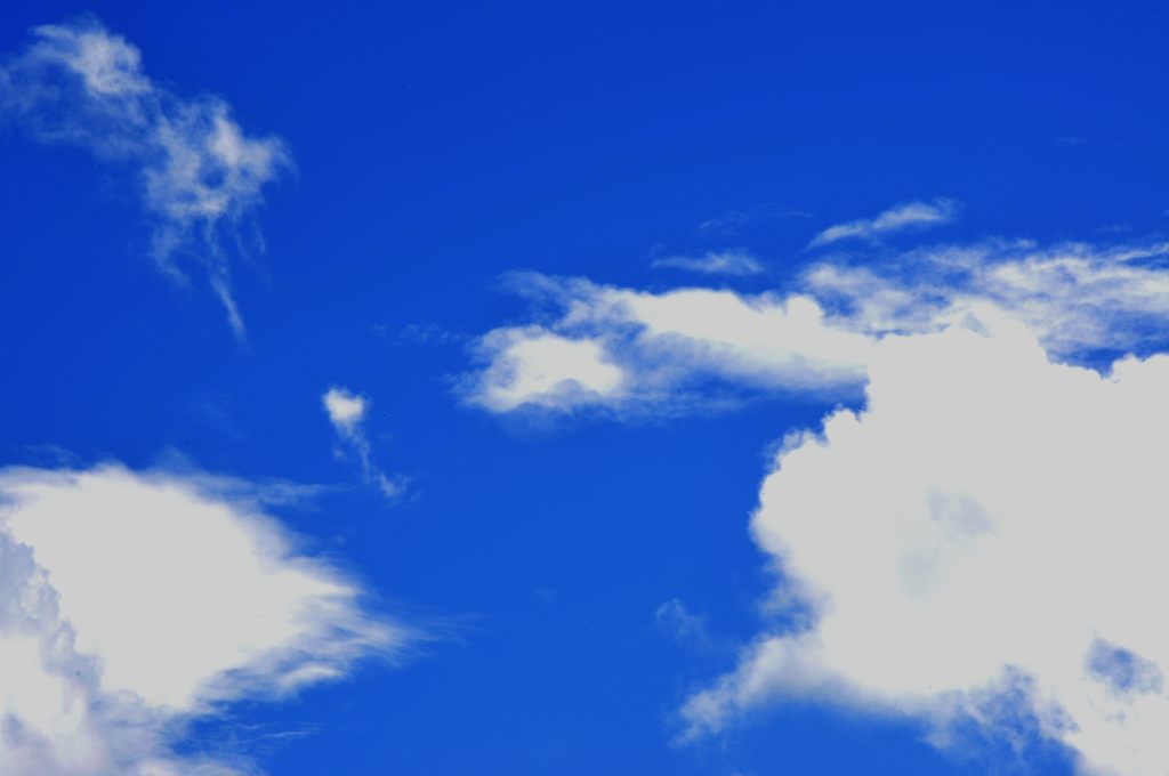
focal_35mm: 158
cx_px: 584
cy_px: 388
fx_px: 5108
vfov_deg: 8.7
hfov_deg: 13.1
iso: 200
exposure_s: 1/15
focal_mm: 105
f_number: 32
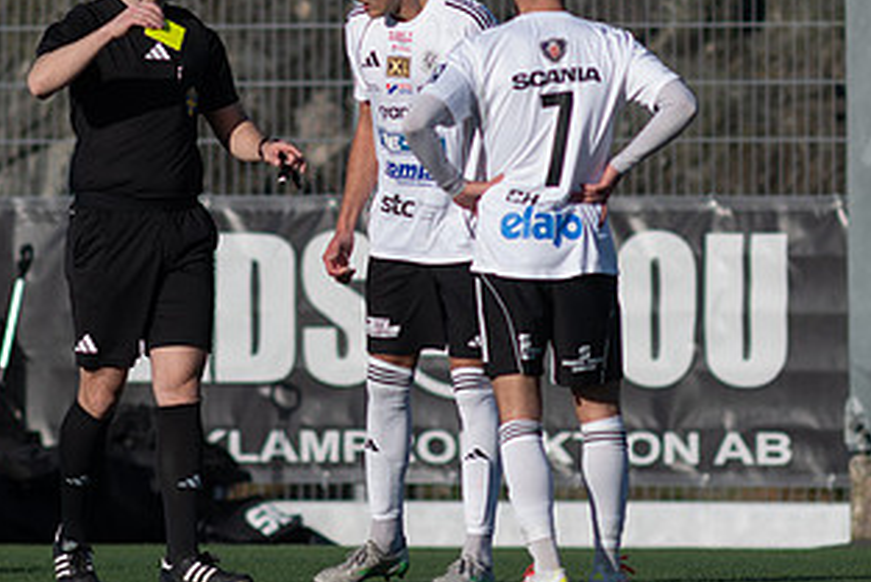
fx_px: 20211
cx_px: 348
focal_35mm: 835
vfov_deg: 1.6
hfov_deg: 2.5
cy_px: 143
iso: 100
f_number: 3.2
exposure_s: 1/2000
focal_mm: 300
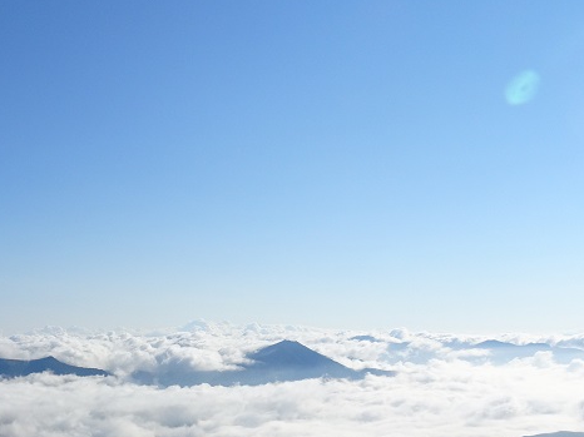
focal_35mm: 47
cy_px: 383
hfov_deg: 39.5
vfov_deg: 29.7
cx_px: 155
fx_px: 793
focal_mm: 4.1
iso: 80
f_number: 3.5
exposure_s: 1/2000
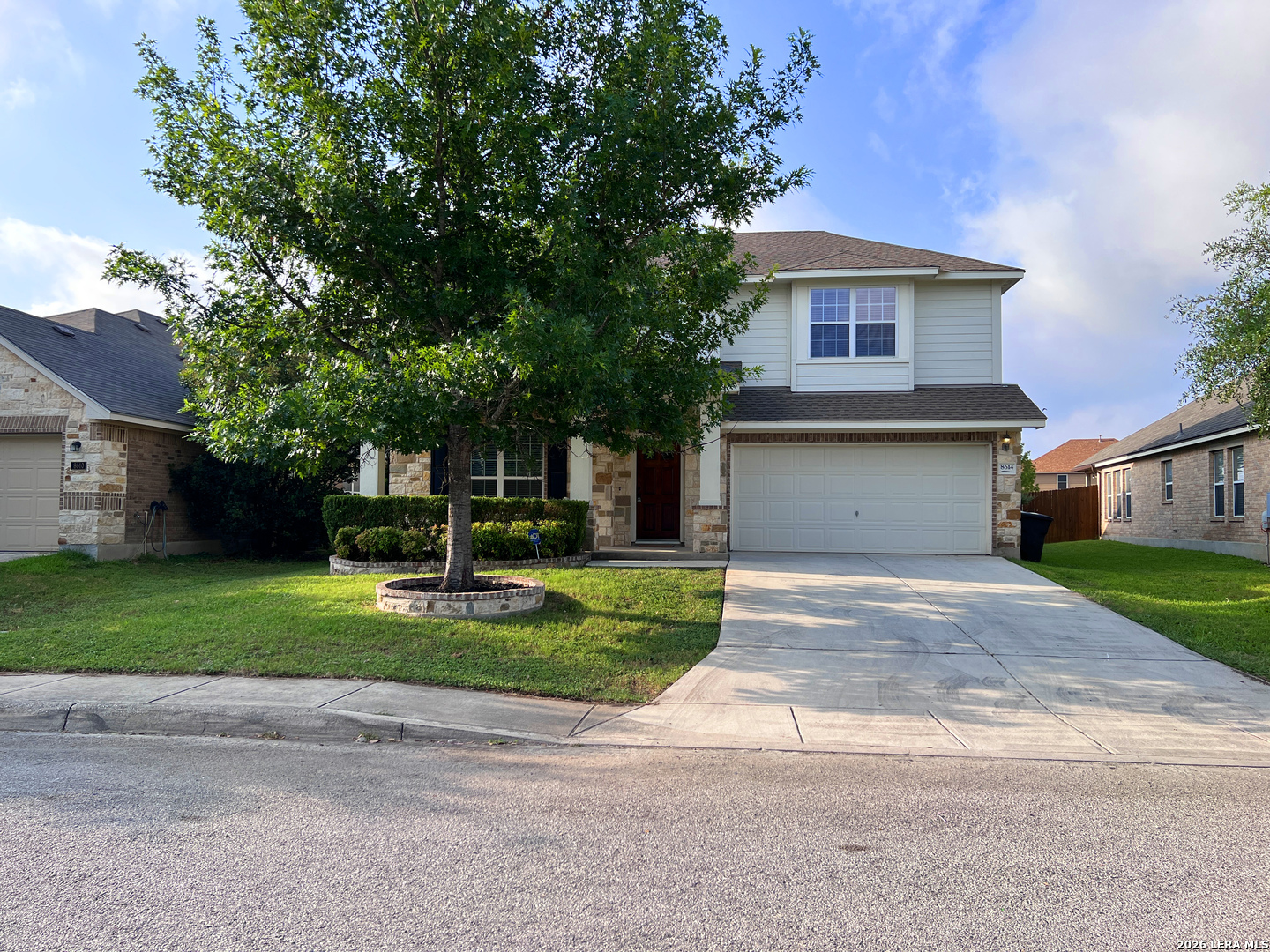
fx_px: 954
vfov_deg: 53.1
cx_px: 635
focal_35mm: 26
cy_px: 476
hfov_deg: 67.3
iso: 50
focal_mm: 5.7
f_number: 1.5
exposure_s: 1/2008
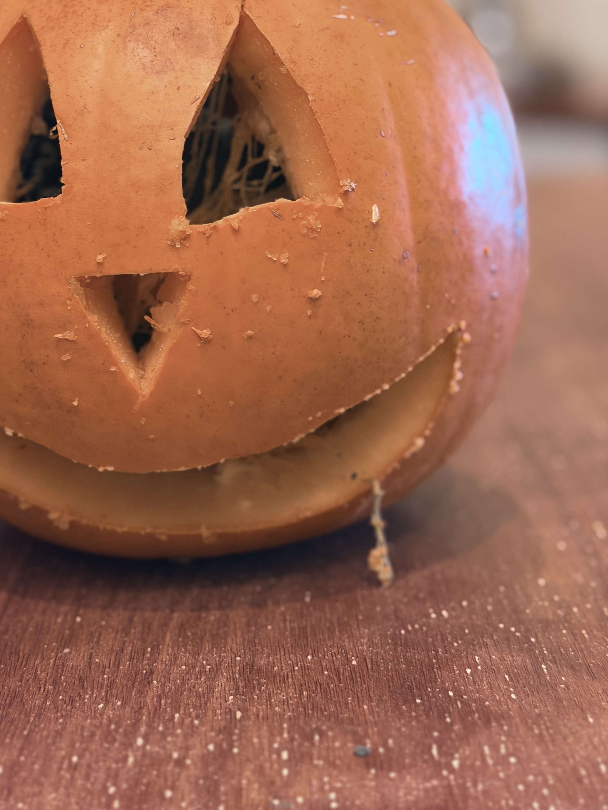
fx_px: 1546
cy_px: 253
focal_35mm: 66
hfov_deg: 22.2
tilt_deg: -11.0
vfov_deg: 29.1
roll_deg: +1.3
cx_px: 261
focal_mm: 6.76
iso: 200
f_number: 1.78
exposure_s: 1/50
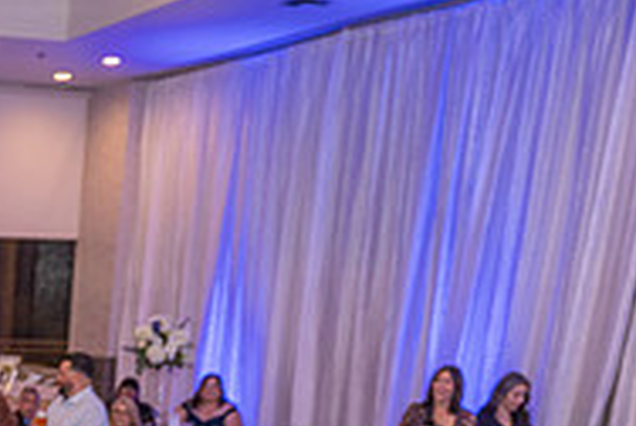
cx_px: -186
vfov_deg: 16.7
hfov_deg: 24.0
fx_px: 1309
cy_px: 644
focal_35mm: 74
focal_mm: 24
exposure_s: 1/200
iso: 1600
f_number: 3.5
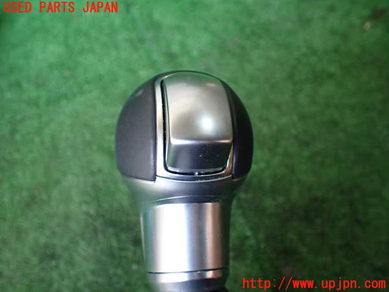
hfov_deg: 60.0
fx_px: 337
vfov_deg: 46.8
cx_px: 194
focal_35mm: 30
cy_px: 146
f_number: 2.3
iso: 400
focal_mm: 5.4
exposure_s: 1/125
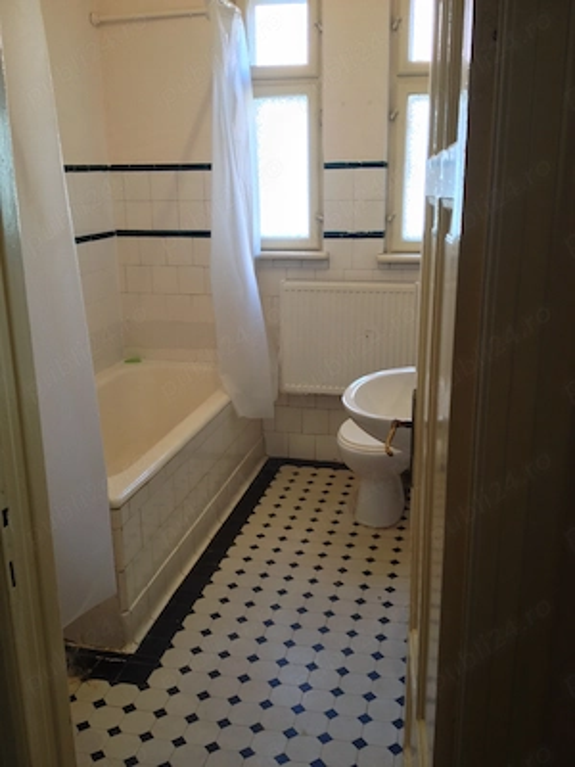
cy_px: 384
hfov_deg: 40.7
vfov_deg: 52.6
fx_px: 775
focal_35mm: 35
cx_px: 288
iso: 50
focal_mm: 4.28
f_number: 2.4
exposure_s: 1/24
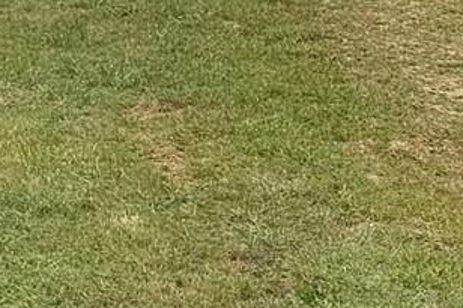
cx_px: -946
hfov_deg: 9.5
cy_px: -254
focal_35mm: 166
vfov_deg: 8.0
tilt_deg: +4.7
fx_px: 2134
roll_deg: +0.6
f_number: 1.78
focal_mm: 6.76
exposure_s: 1/2907
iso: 80
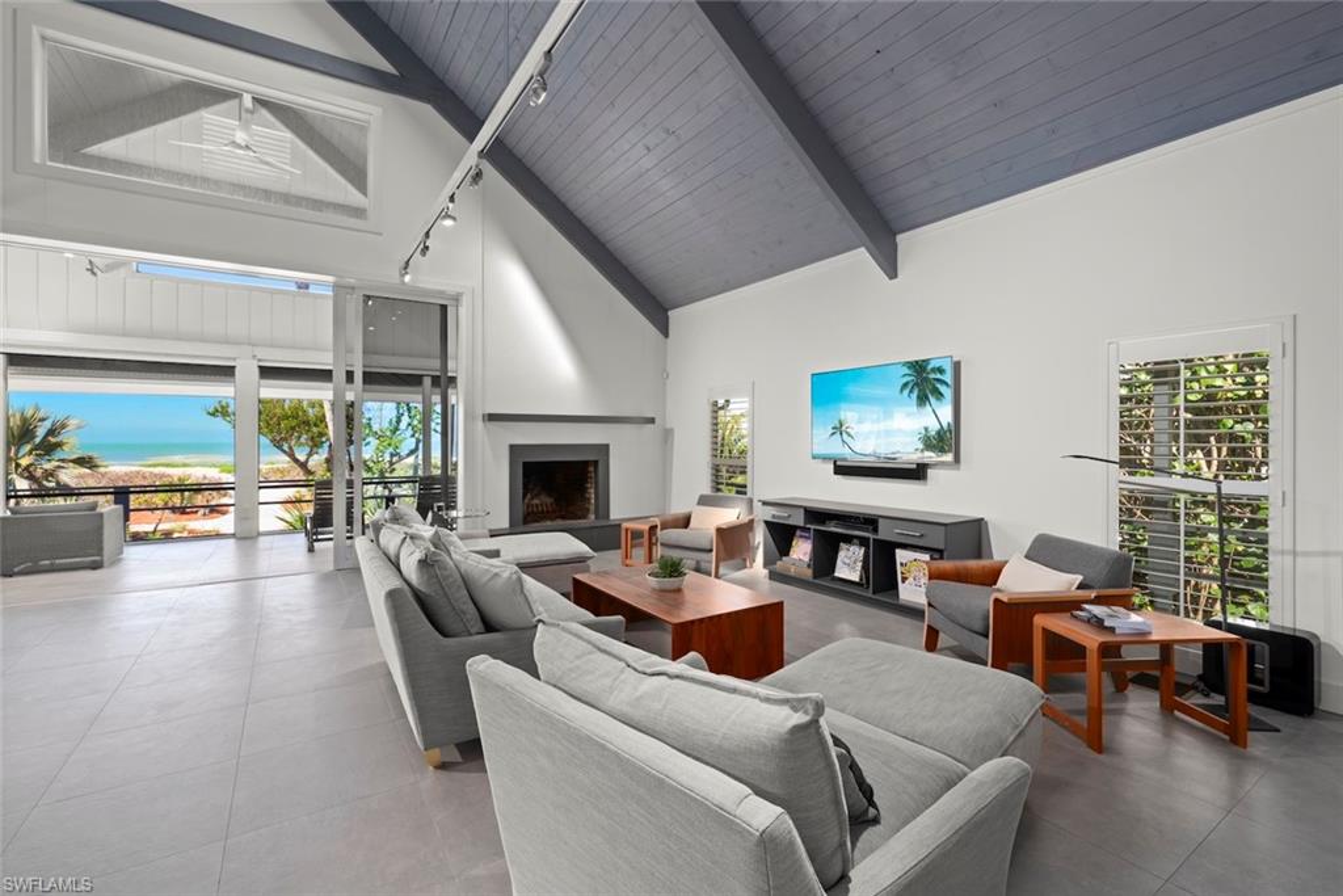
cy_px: 448
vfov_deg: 73.8
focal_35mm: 16
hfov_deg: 96.7
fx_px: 597
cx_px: 672
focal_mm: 16
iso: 160
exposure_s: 1
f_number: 10
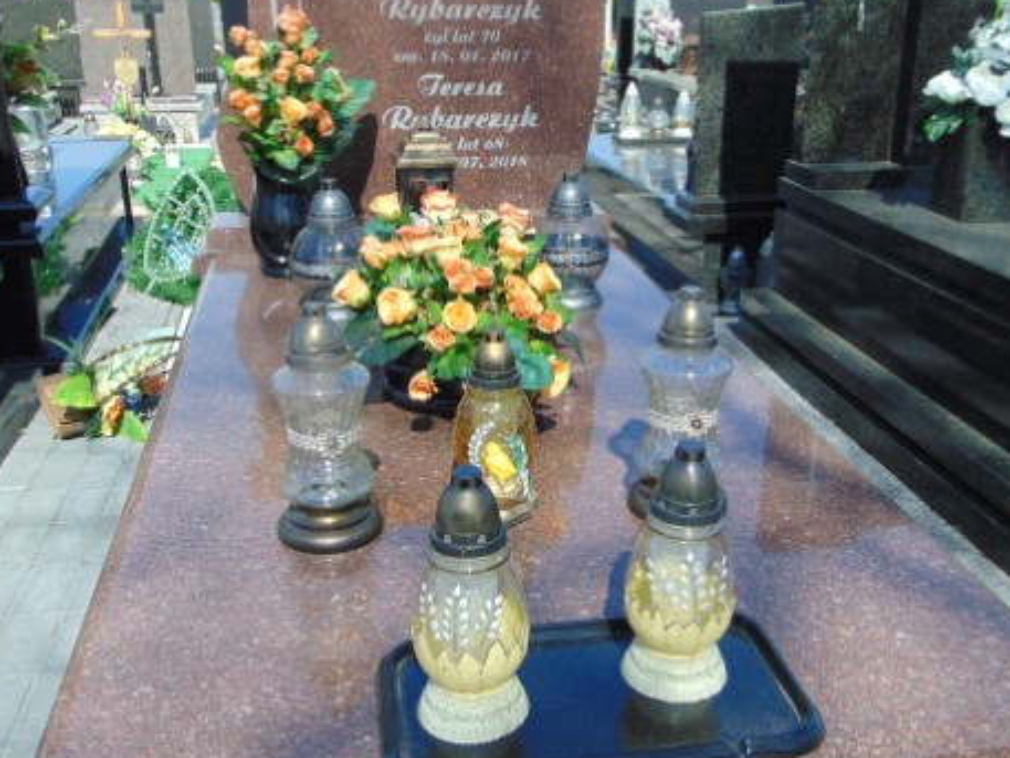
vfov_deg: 40.7
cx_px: 544
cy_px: 376
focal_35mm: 35
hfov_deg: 52.6
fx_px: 1021
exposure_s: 1/640
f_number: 3
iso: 80
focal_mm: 4.5
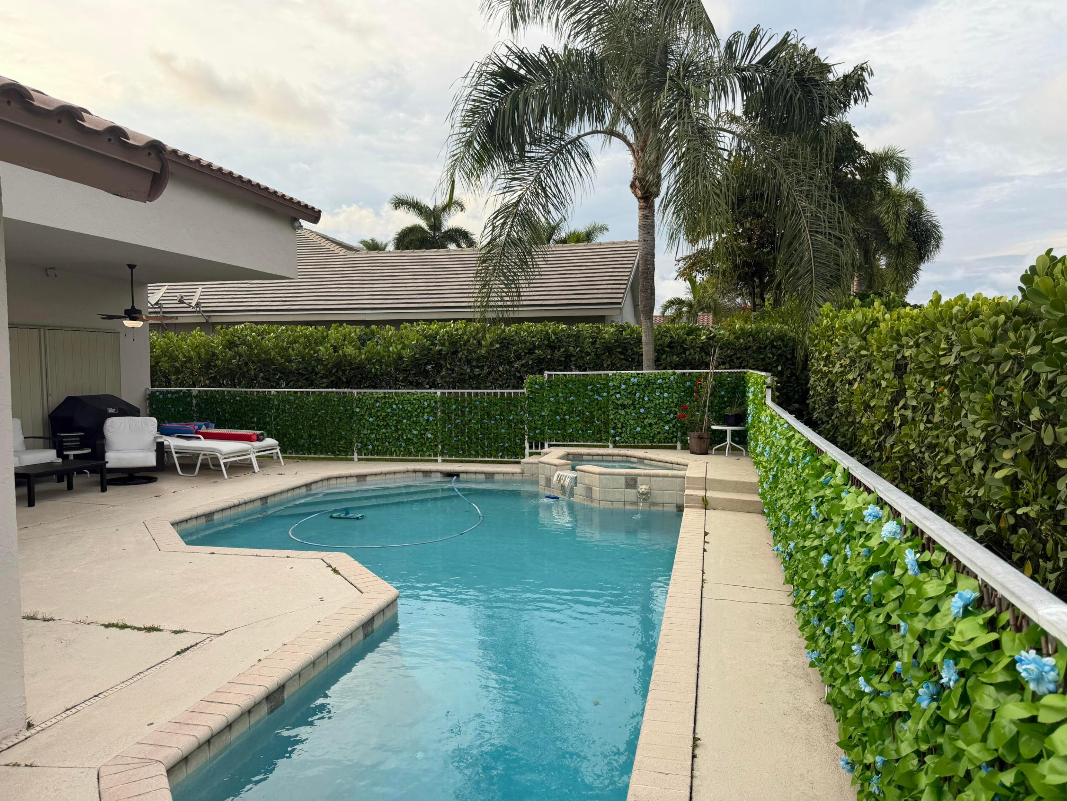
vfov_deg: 56.8
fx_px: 740
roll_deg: +0.9
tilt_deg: -3.5
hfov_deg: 71.6
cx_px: 534
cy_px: 400
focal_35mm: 24
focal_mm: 6.76
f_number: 1.78
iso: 100
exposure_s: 1/735
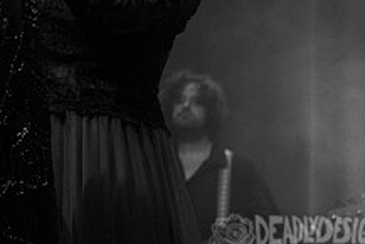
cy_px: -51
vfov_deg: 8.5
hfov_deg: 12.5
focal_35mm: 160
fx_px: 1623
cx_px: -79
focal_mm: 60
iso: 2500
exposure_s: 1/160
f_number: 3.2
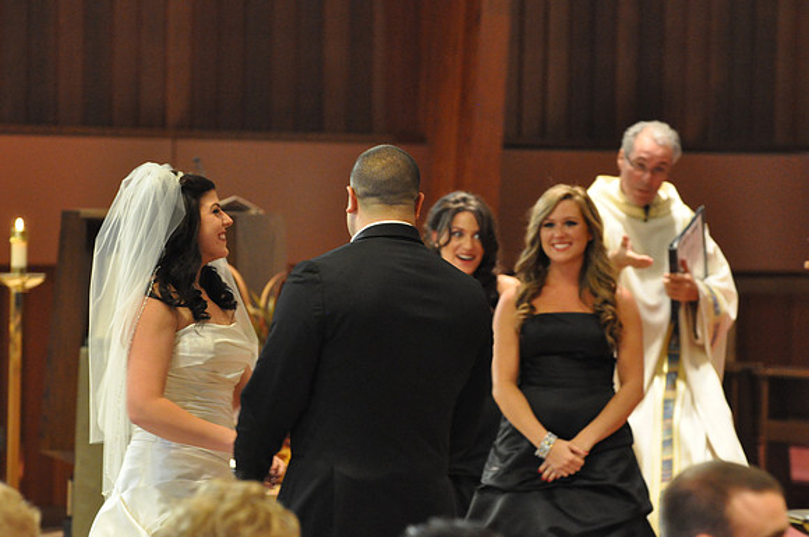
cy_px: 268
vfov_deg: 6.8
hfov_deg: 10.2
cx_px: 404
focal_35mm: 202
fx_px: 4544
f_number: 2.8
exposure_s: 1/30
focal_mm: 135
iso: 2500
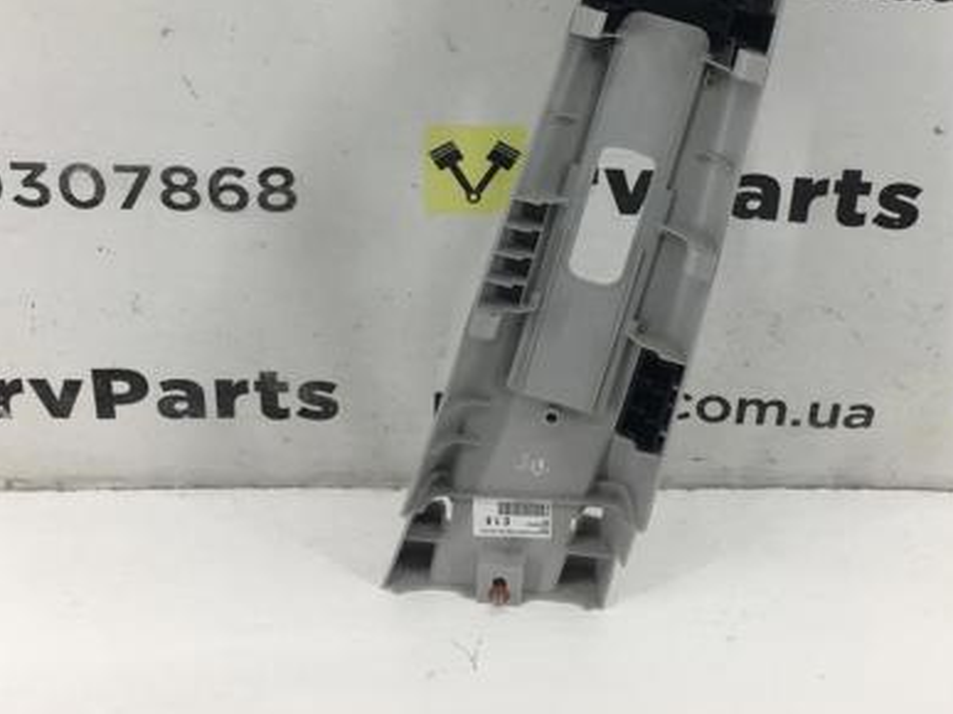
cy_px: 190
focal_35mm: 48
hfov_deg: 39.6
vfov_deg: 29.8
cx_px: 549
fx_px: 1321
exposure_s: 1/100
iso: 40
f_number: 2.2
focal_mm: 4.15
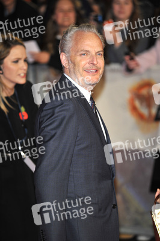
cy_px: 120
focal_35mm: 185
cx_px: 80
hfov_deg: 7.4
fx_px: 1235
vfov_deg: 11.1
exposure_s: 1/250
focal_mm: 185
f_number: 4
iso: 800
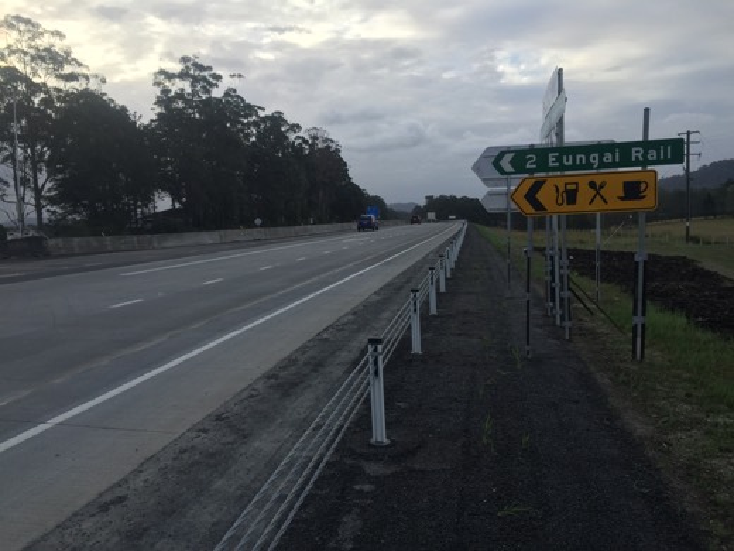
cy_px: 276
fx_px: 615
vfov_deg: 48.2
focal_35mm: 29
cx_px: 367
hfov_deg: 61.7
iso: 32
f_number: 2.2
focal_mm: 4.15
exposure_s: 1/989
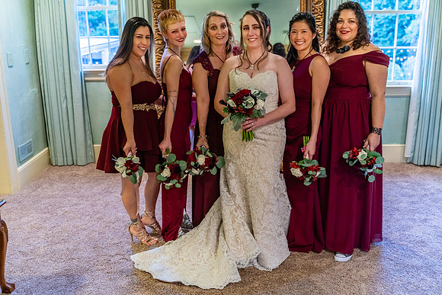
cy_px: 148
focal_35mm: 39
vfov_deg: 34.2
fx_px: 479
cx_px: 221
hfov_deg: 49.5
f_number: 2.8
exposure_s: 1/50
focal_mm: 39
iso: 1000
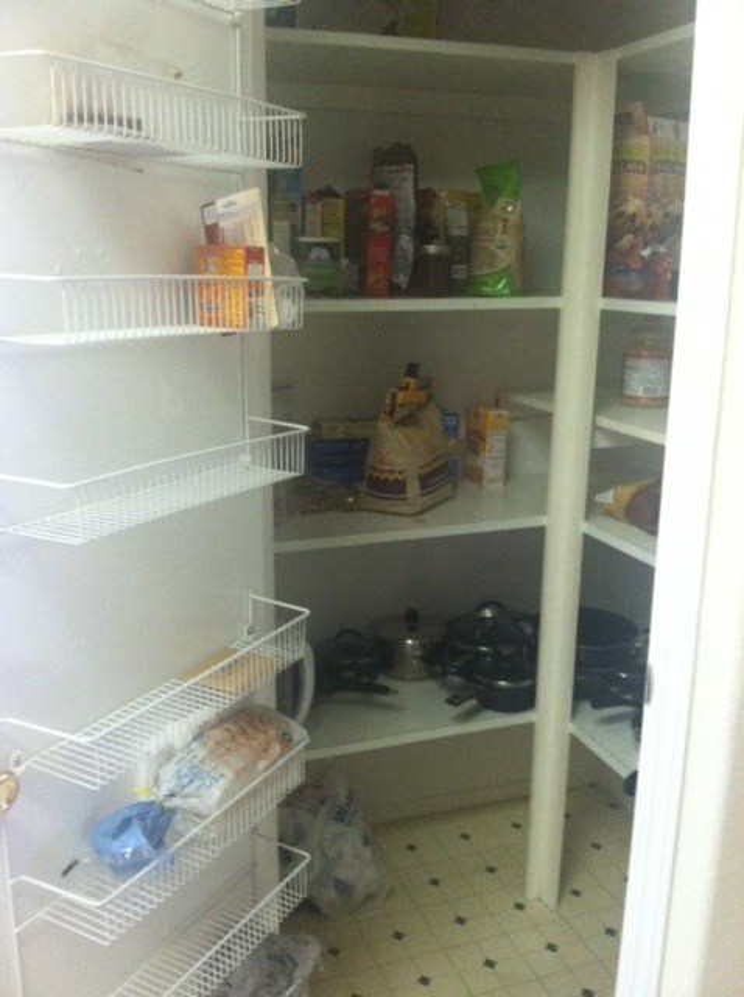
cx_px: 372
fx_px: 1006
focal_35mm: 35
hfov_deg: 40.6
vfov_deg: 52.7
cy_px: 498
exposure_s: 1/15
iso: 250
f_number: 2.8
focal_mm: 3.85
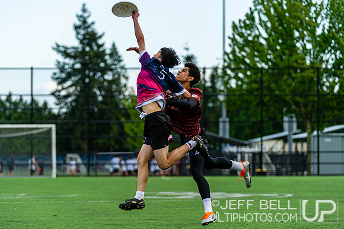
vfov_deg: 6.3
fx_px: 2088
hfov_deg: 9.4
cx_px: 158
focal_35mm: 219
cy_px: 121
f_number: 4
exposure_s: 1/800
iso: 200
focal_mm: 200
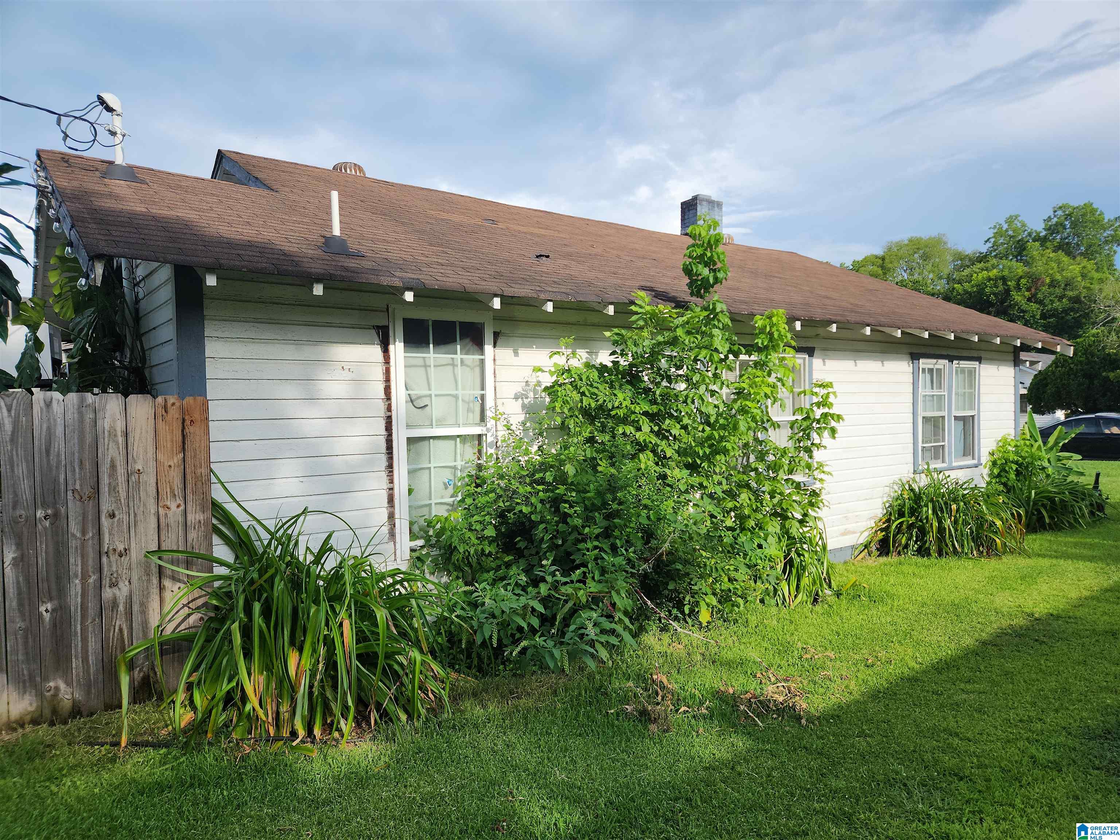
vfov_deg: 58.9
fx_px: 744
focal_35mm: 23
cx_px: 560
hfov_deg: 73.9
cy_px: 420
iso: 20
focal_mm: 5.4
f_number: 1.8
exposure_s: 1/1265
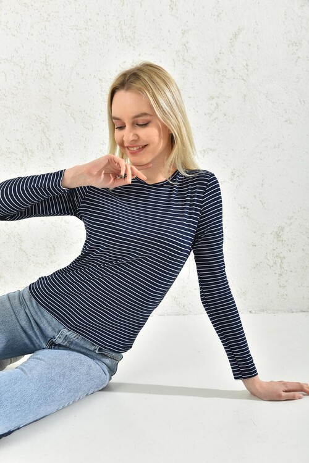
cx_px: 154
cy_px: 232
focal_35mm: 38
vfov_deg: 50.7
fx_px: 489
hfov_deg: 35.1
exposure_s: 1/160
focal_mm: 38
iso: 100
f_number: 7.1
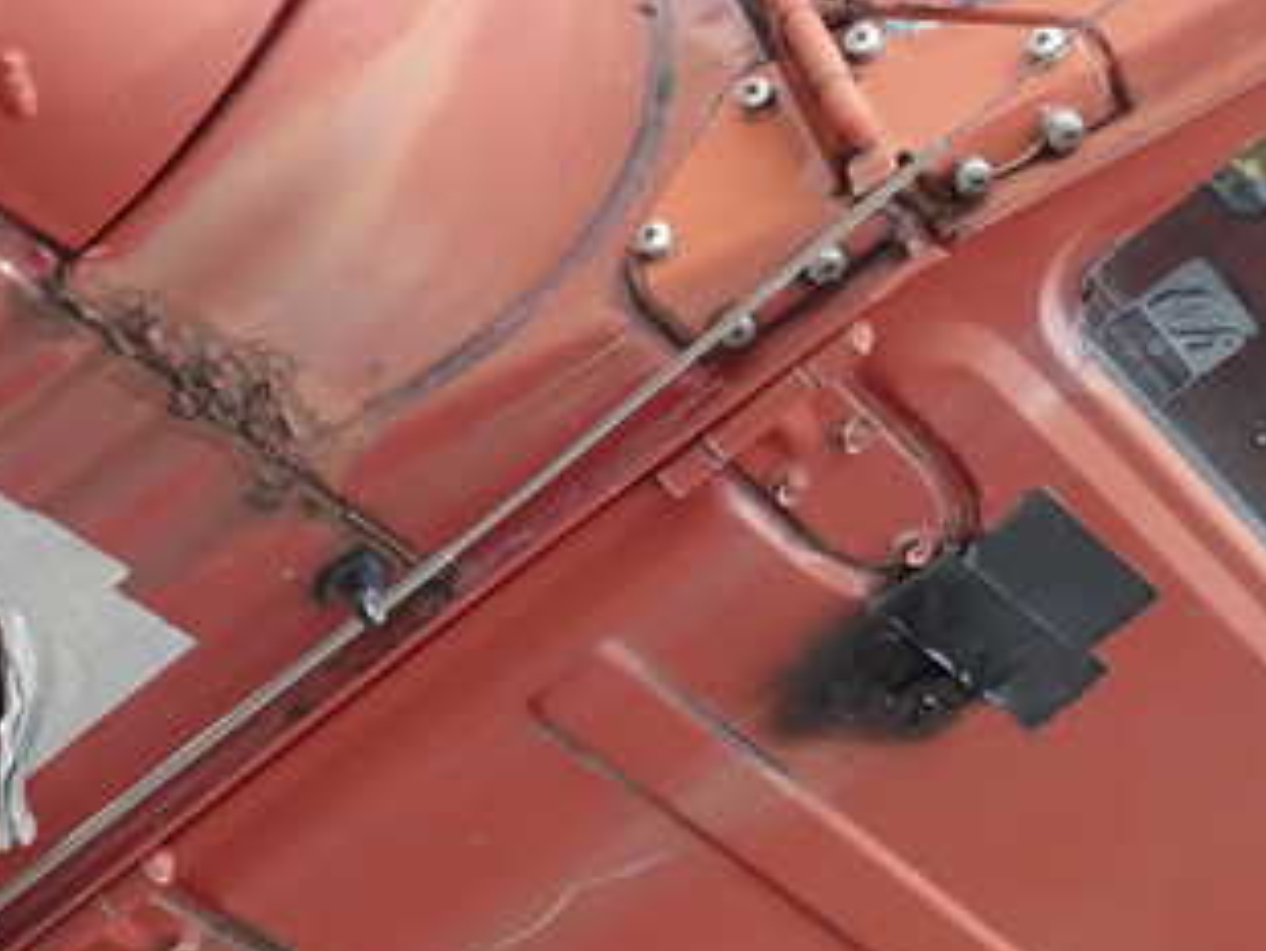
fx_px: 2123
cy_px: 229
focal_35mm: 58
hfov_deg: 32.9
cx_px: 870
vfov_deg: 25.0
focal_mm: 5.4
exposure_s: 1/400
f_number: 3.2
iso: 100
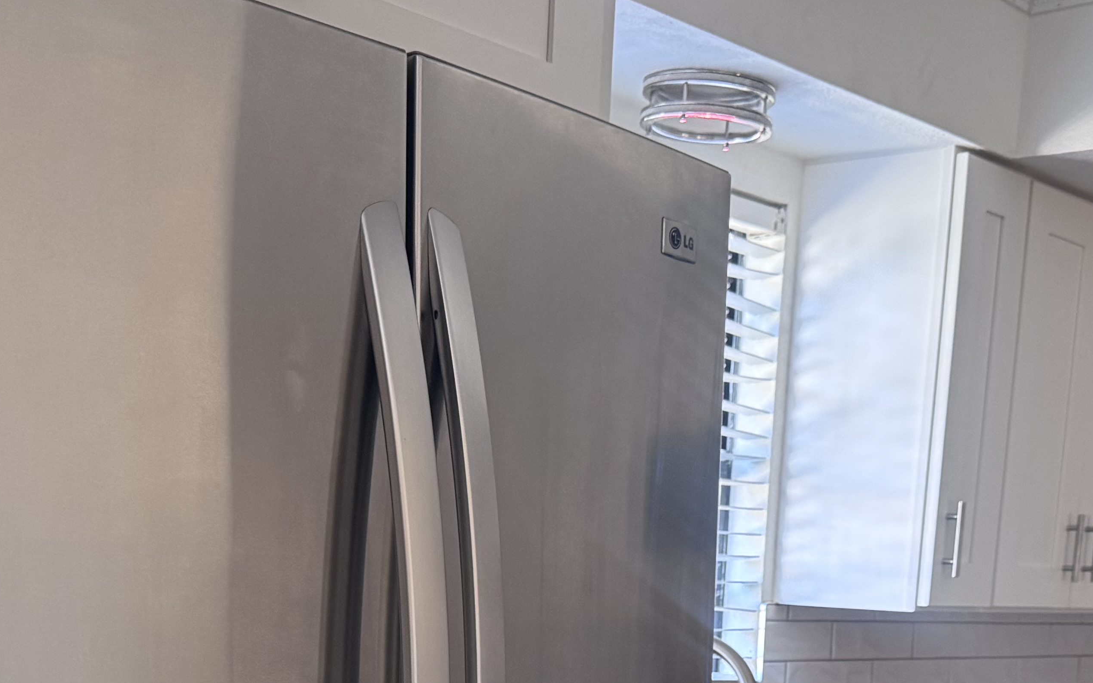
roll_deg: -3.1
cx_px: 608
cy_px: 845
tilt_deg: -9.7
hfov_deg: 35.6
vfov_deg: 21.0
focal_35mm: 57
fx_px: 1698
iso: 320
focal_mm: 6.76
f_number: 1.78
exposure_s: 1/60
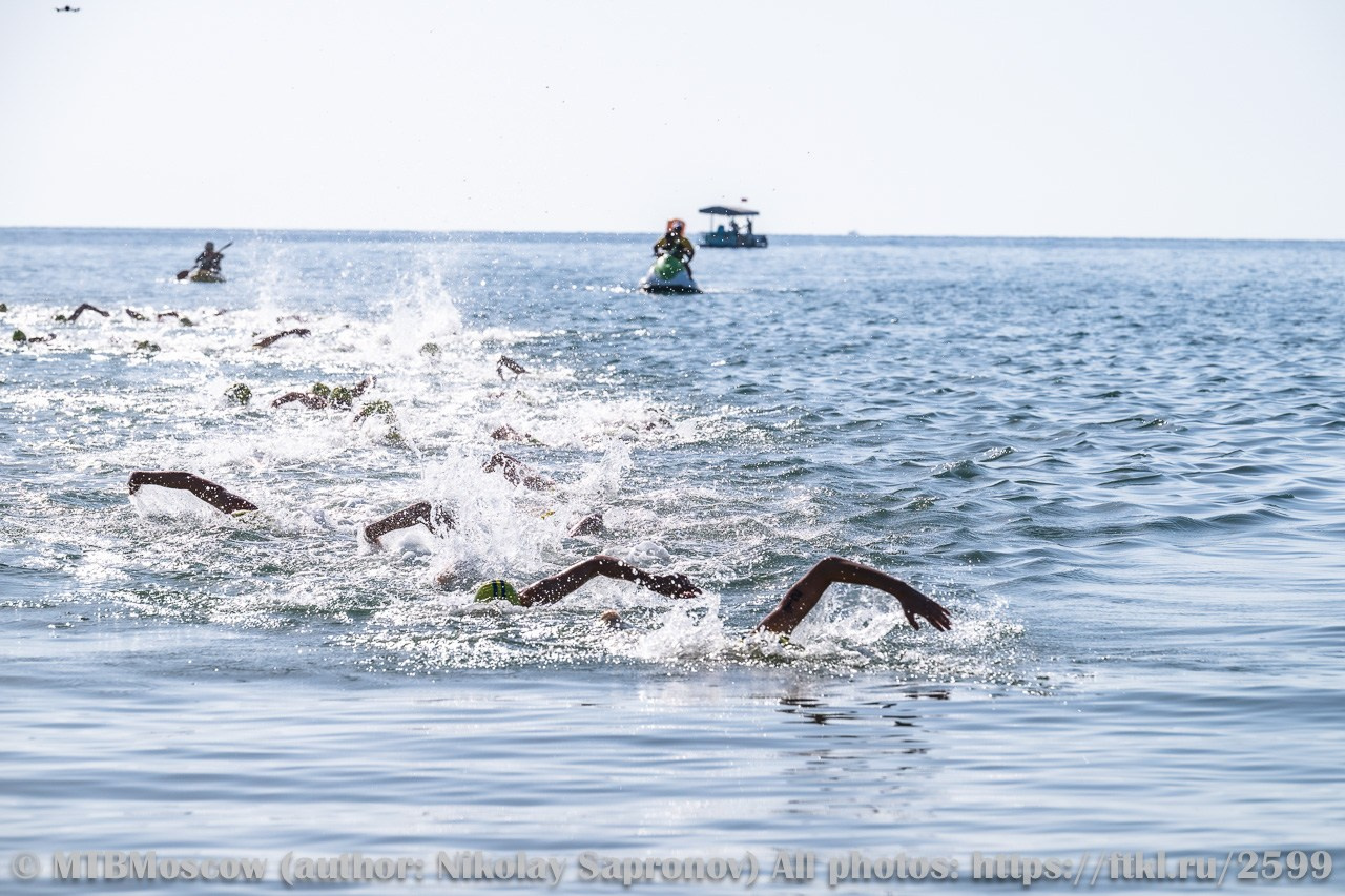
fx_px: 6163
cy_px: 448
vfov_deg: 8.3
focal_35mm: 165
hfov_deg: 12.5
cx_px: 672
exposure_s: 1/1600
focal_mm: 165
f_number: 8
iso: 200
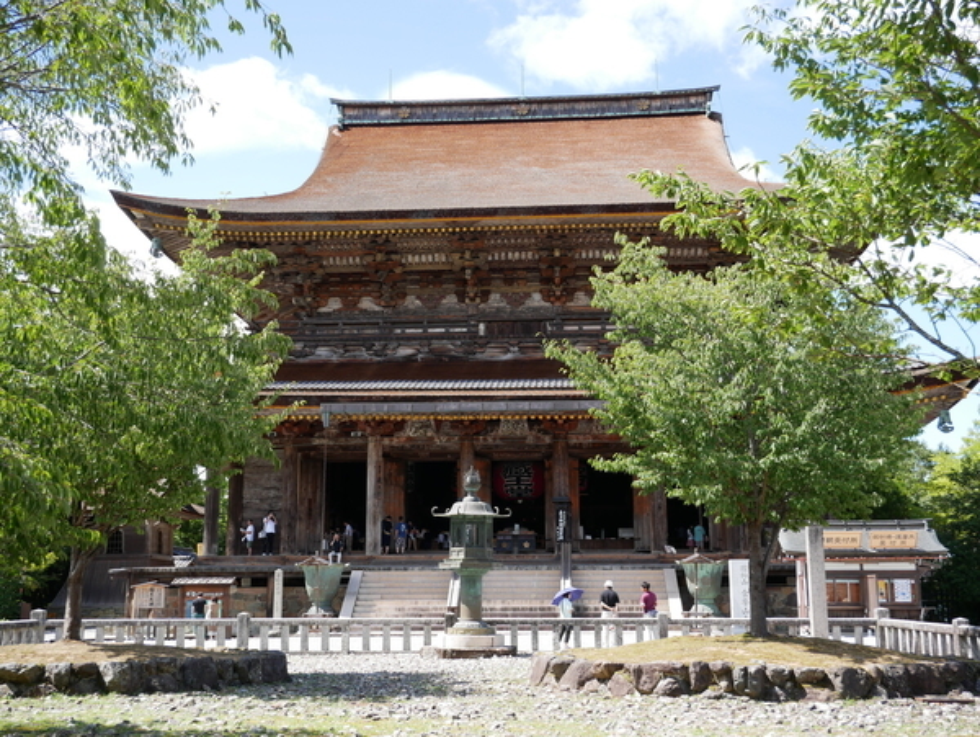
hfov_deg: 51.3
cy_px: 368
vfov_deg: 39.7
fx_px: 1020
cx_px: 490
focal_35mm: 36
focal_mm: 18
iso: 200
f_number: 5.6
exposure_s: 1/200
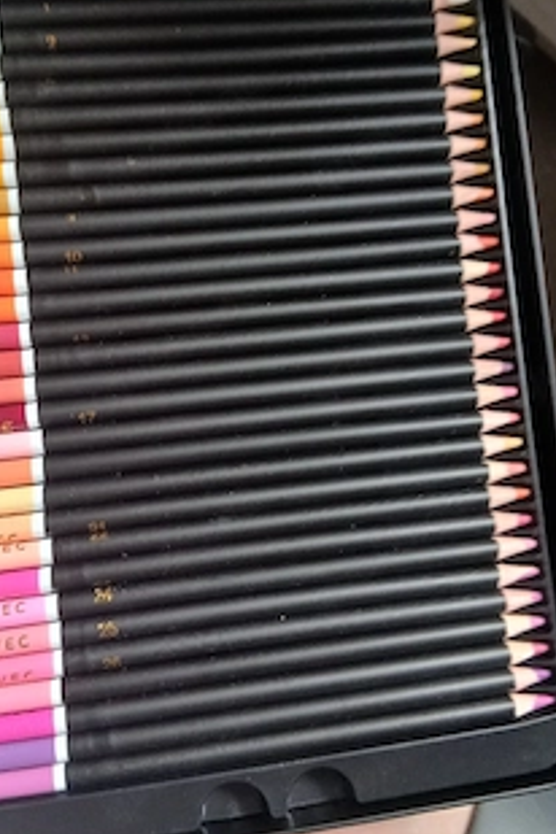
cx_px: 240
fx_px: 811
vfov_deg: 54.3
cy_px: 370
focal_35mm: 35
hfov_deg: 37.8
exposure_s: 1/33.3
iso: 250
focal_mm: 3.98
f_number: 1.8
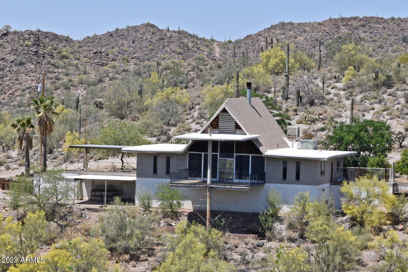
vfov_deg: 16.5
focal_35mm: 82
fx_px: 935
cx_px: 204
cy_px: 136
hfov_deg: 24.6
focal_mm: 55
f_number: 14
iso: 400
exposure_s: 1/400
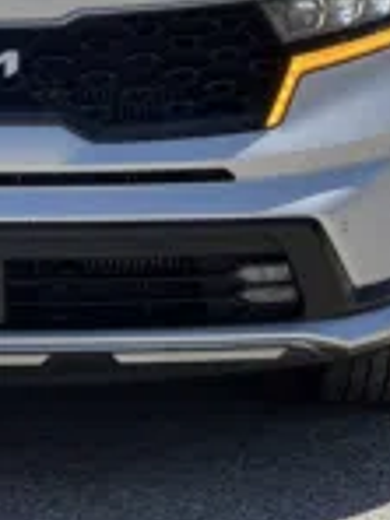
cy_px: 77
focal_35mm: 208
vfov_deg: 9.5
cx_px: -25
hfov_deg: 7.1
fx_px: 3125
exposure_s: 1/960
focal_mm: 9
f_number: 2.8
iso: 32
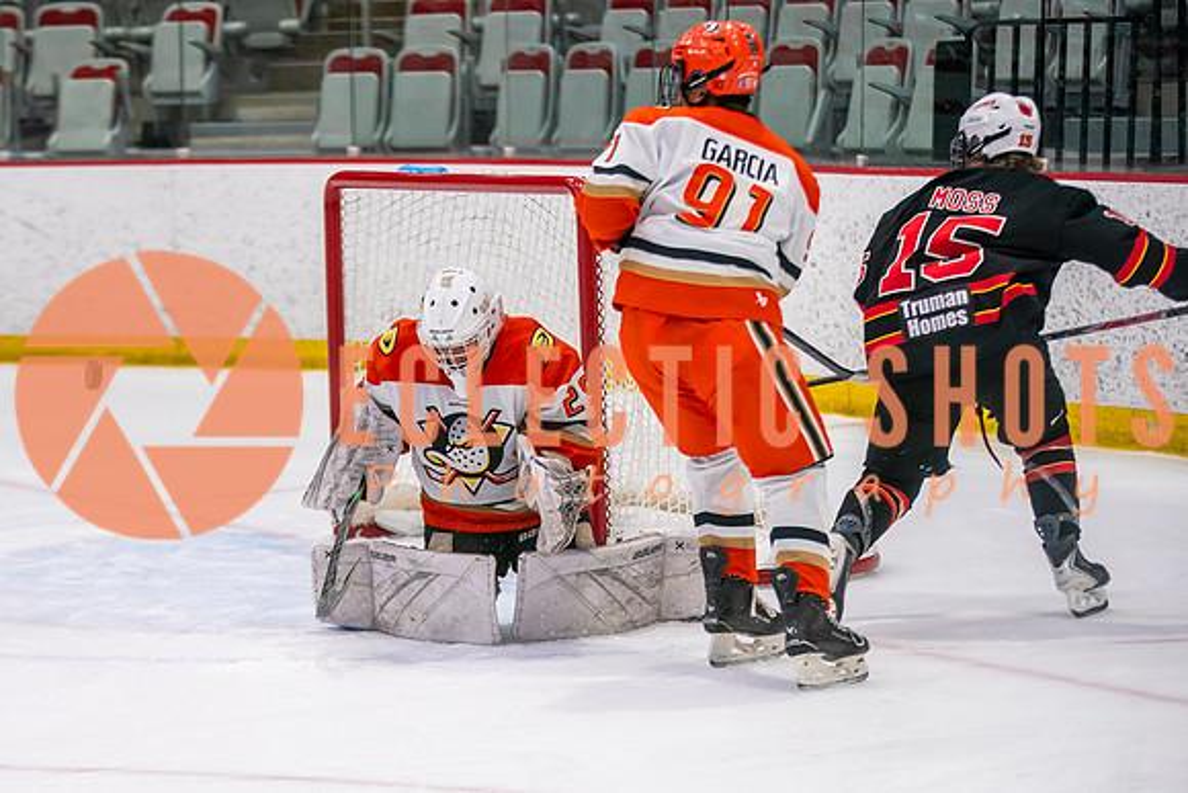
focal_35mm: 160
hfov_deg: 12.8
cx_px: 384
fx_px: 5290
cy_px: 553
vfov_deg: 8.6
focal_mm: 115
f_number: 2.8
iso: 800
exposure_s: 1/640
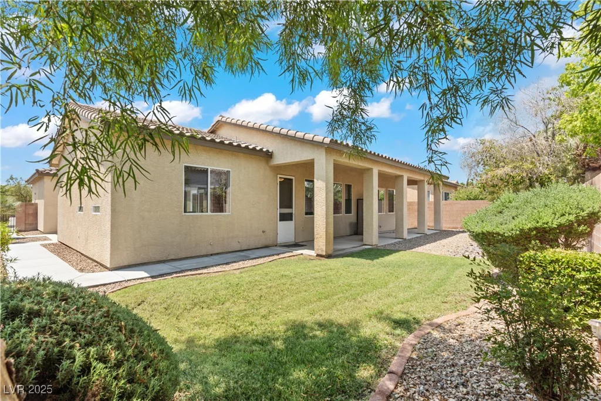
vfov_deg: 73.8
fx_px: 267
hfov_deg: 96.7
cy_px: 200
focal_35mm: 16
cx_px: 300
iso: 400
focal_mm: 16
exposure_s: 1/200
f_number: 9
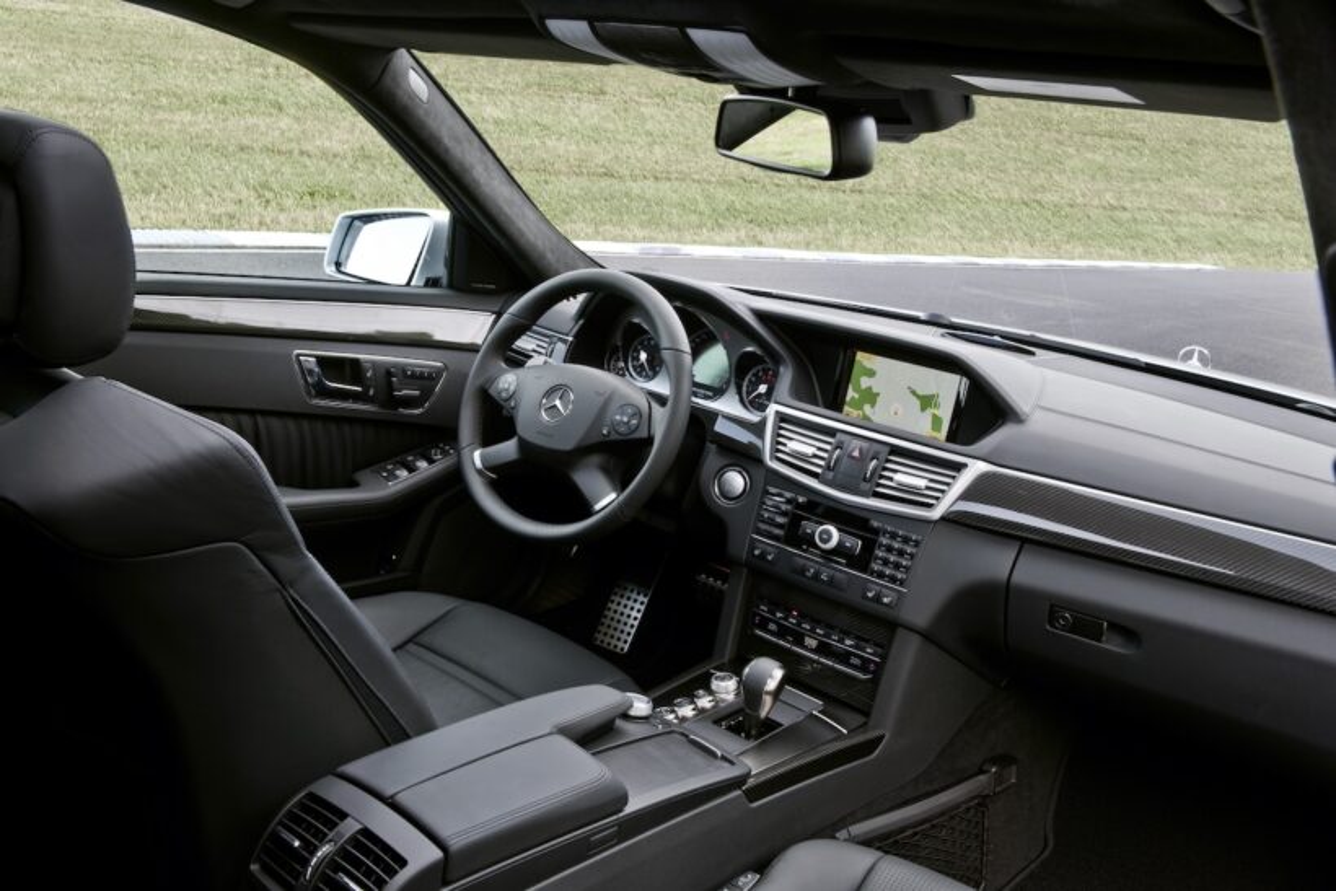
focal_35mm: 32
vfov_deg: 41.1
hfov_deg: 58.7
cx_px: 668
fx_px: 1188
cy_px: 446
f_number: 16
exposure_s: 1/4
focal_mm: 32
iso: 100
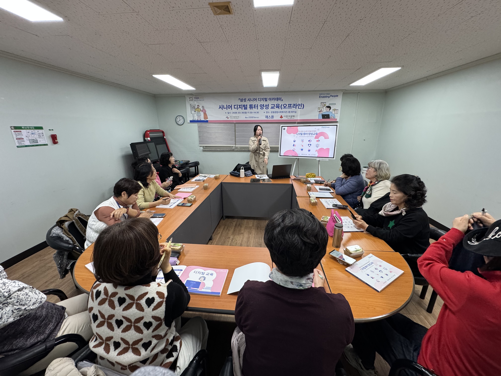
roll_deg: +0.7
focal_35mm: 14
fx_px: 203
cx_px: 250
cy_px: 188
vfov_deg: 85.7
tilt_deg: -16.7
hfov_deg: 102.1
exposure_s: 1/120
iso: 320
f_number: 2.2
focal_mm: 2.22
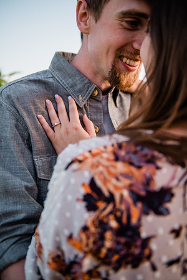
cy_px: 140
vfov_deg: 55.8
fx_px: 265
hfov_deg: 38.9
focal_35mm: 34
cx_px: 94
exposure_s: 1/400
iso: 320
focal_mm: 34
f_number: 2.8
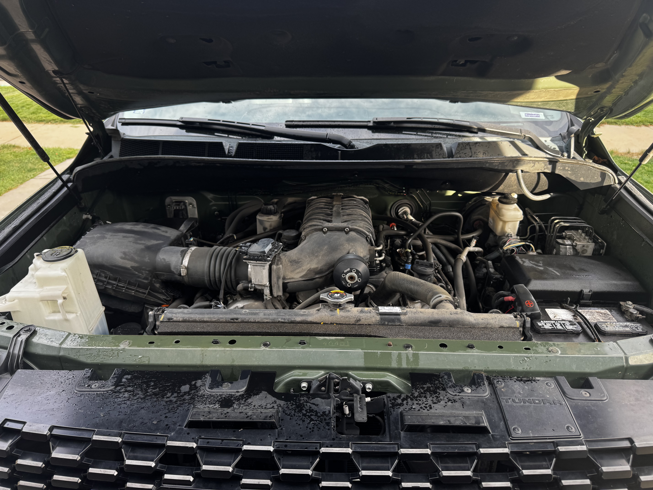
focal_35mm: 24
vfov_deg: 56.8
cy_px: 245
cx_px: 326
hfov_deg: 71.6
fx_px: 453
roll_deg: +0.9
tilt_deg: -32.5
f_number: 1.78
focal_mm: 6.76
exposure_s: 1/141
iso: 64
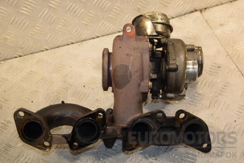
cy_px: 83
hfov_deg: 32.9
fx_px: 413
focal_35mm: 61
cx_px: 121
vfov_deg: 22.2
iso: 800
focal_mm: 40
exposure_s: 1/200
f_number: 4.8
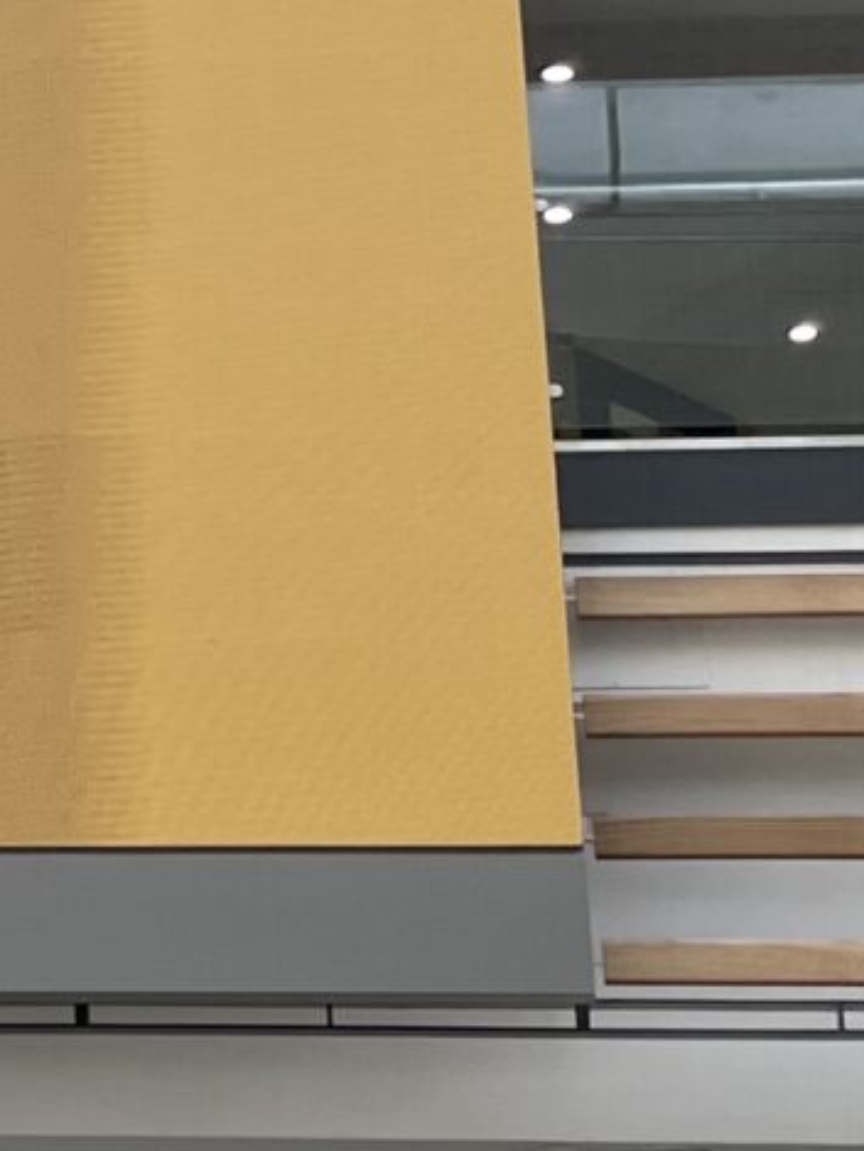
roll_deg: -1.8
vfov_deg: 13.1
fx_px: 4724
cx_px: -533
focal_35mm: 142
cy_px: -577
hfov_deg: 10.0
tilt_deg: +29.2
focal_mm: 5.1
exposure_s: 1/424
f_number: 1.6
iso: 50
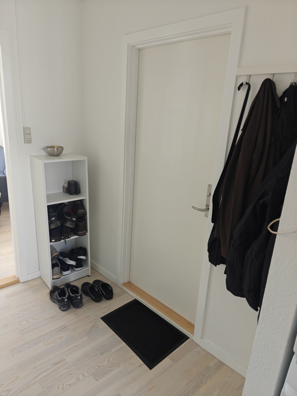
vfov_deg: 73.9
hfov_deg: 58.9
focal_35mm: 23
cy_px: 198
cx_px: 148
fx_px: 263
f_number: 1.6
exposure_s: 1/446
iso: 500
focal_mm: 6.06
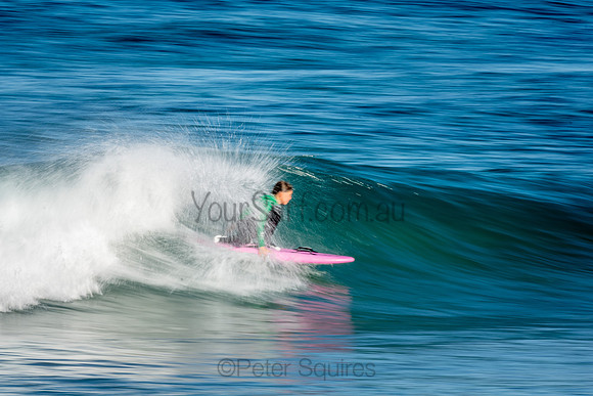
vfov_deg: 2.3
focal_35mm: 600
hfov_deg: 3.4
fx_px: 9885
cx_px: 296
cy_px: 198
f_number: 29
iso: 100
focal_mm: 400
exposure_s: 1/20
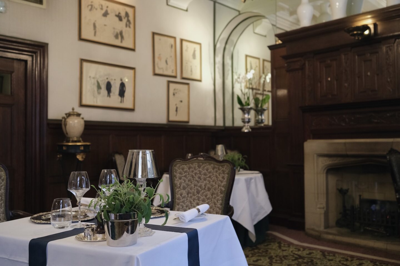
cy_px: 133
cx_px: 200
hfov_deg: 54.4
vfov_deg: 37.9
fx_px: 389
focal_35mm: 35
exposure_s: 1/125
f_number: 2.8
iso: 1600
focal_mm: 23
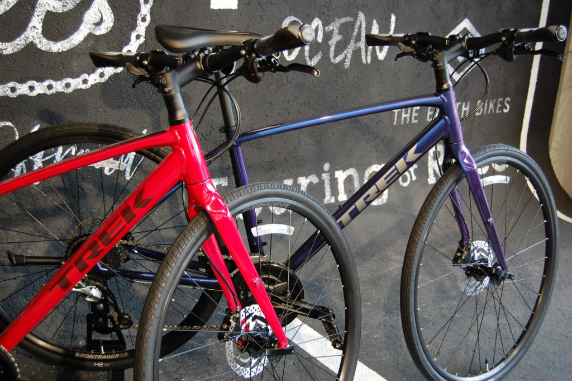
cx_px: 286
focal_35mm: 46
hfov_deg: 42.4
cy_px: 190
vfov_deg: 28.9
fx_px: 738
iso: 400
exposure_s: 1/40
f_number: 4.5
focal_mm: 31
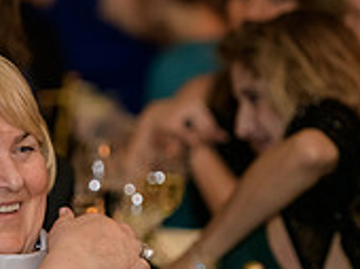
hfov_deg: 4.8
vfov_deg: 3.6
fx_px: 4268
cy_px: 230
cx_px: 21
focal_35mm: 411
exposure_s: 1/125
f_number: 3.2
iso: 1600
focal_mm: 125
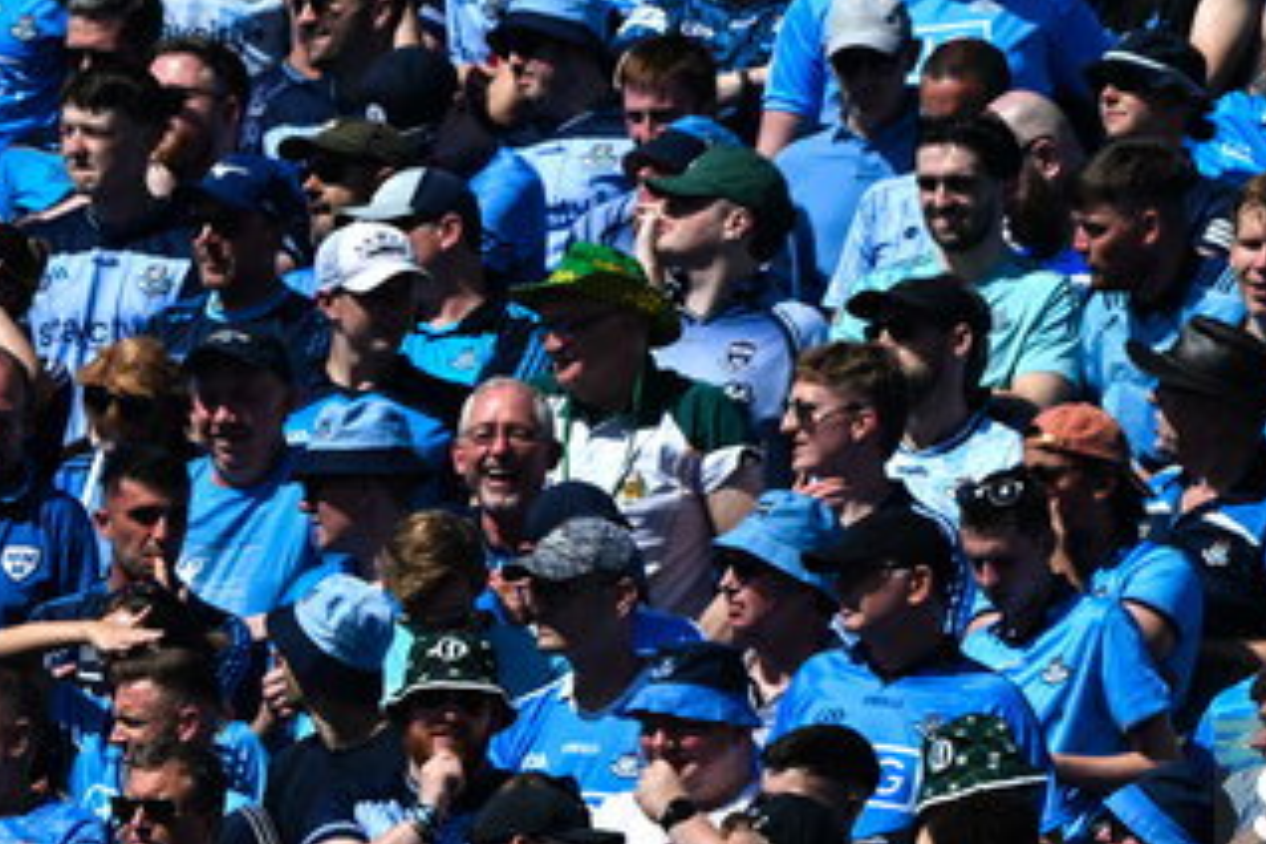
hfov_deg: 1.6
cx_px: 1413
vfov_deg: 1.1
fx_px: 45326
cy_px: 551
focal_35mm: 1289
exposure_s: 1/2000
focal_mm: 400
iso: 200
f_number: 6.3
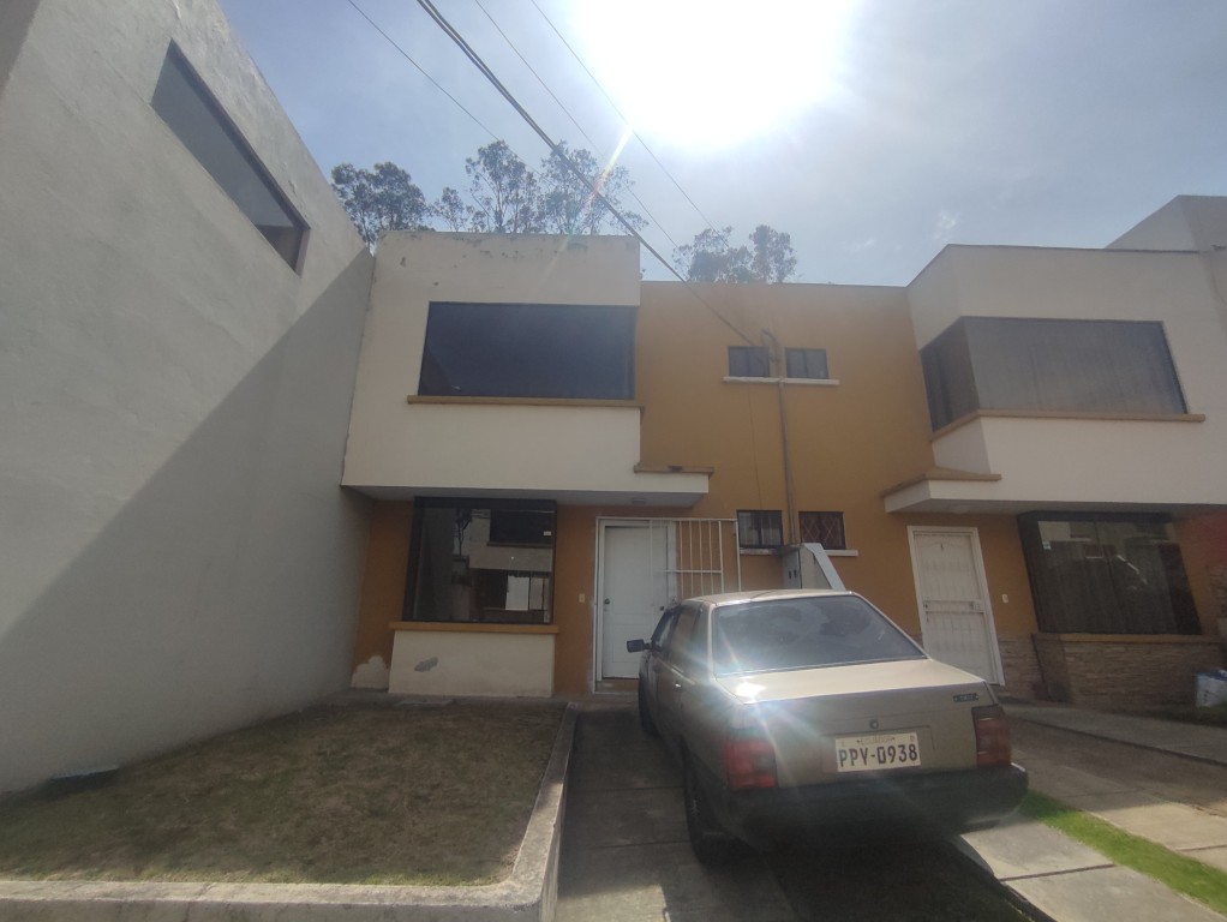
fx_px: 568
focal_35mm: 16
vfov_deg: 78.2
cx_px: 614
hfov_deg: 94.5
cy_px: 461
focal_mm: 1.65
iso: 50
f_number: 2.2
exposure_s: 1/4728
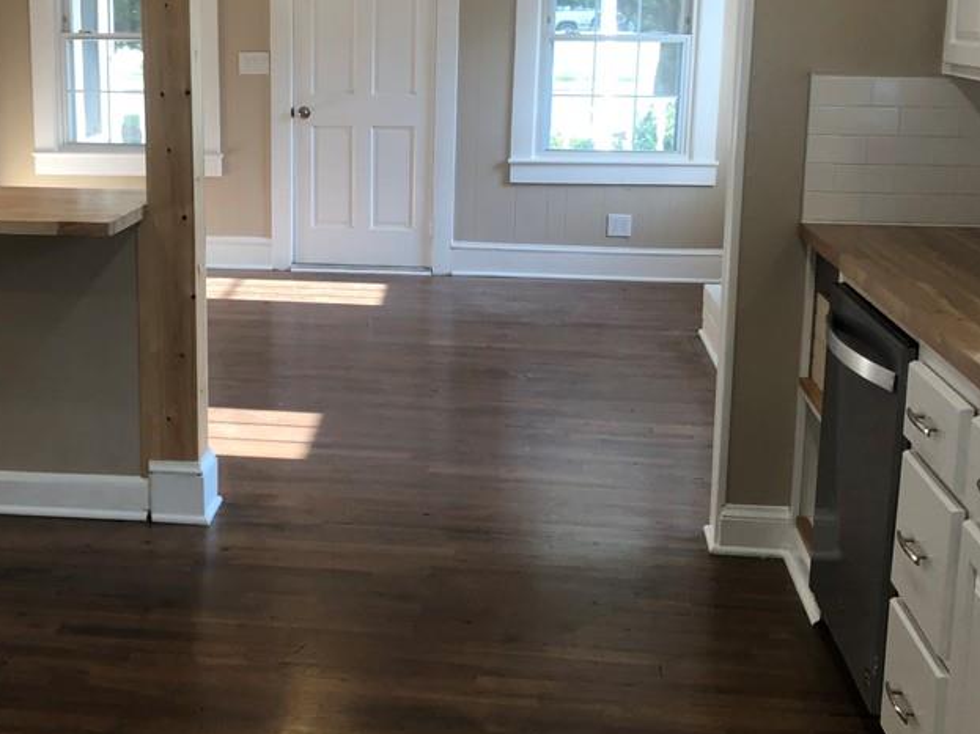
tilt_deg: -12.6
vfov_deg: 31.3
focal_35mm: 46
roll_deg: -0.2
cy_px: 264
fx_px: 1302
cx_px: 341
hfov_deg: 40.8
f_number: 1.8
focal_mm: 3.99
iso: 50
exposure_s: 1/120
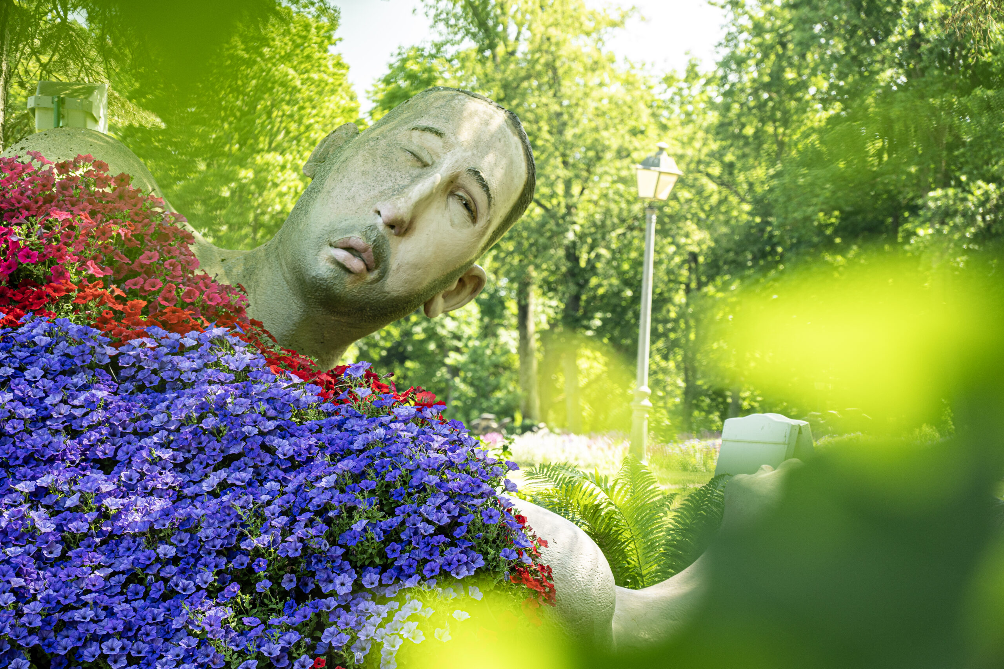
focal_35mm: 105
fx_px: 2928
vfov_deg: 13.0
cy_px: 334
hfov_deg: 19.5
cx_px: 502
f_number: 3.5
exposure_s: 1/200
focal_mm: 70
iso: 160
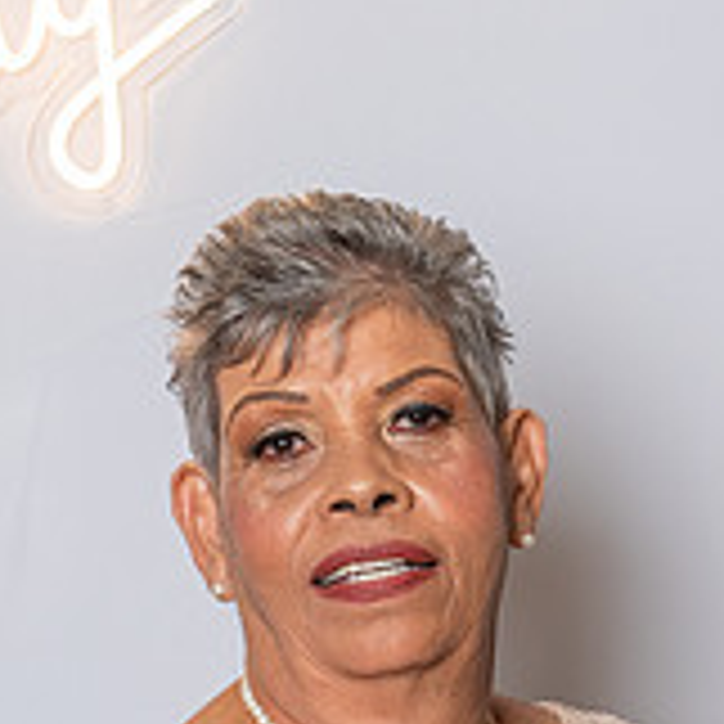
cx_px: 566
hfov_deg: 7.6
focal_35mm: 231
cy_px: 869
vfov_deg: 7.5
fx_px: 5466
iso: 200
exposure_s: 1/160
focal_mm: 58
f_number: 5.6
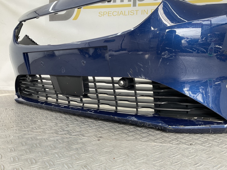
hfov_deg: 61.7
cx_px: 114
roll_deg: -2.2
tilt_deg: -3.7
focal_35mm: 29
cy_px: 85
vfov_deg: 48.2
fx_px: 190
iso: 32
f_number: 1.8
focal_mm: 3
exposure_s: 1/120
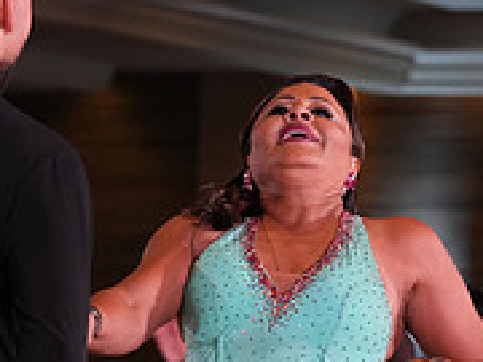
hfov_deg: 5.8
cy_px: 550
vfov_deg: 4.3
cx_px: 71
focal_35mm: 341
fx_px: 4758
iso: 2000
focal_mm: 110
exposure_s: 1/200
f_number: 5
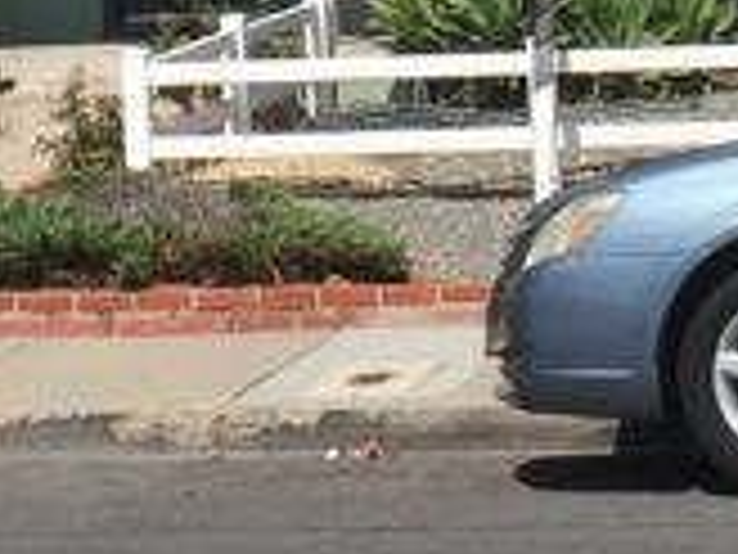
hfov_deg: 10.9
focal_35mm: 181
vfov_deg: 7.9
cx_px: 428
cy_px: -482
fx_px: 3859
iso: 32
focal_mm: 4.15
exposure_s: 1/2326
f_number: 2.2
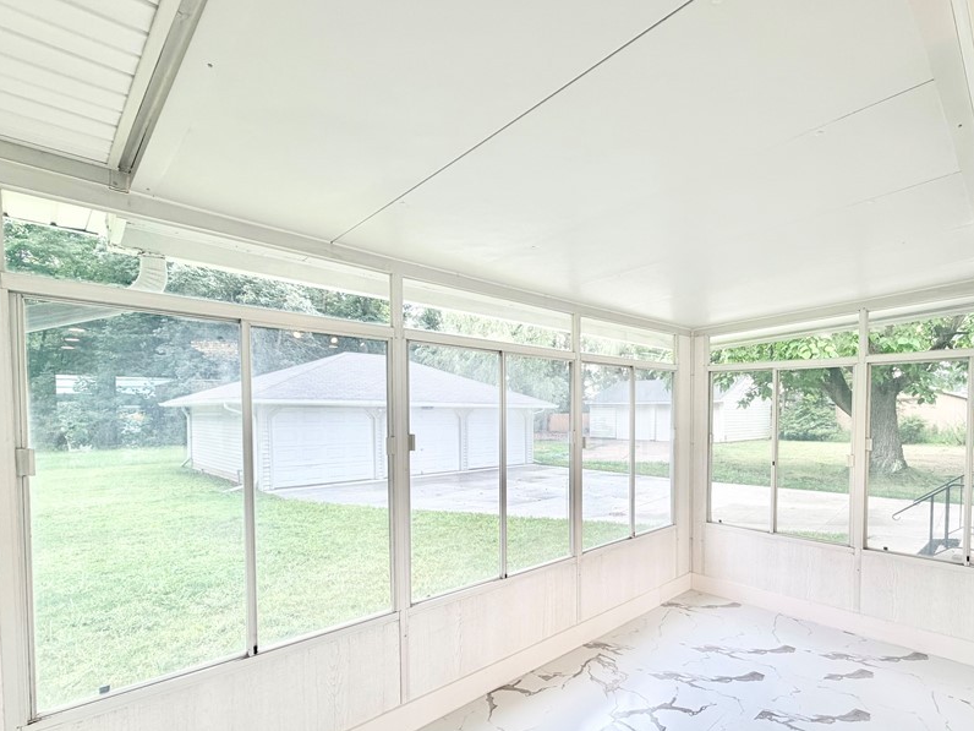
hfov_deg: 86.3
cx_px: 601
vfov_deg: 71.0
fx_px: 506
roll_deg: +0.4
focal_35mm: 18
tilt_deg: -1.8
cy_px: 430
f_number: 2.2
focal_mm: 2.22
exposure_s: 1/120
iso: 40
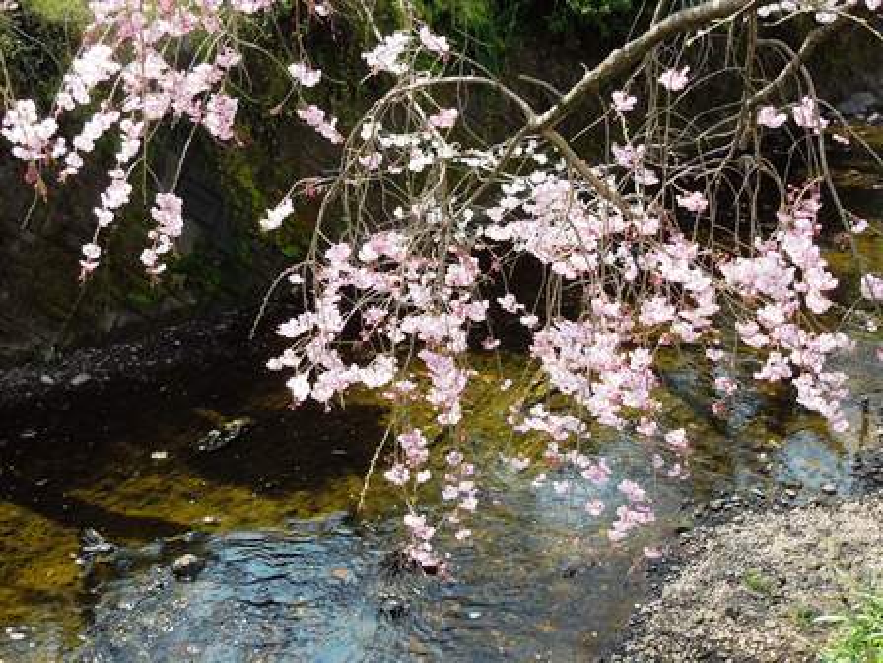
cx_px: 442
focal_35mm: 54
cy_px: 332
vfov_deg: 27.0
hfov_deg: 35.5
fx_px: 1377
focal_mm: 9.8
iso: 100
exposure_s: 1/200
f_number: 4.2
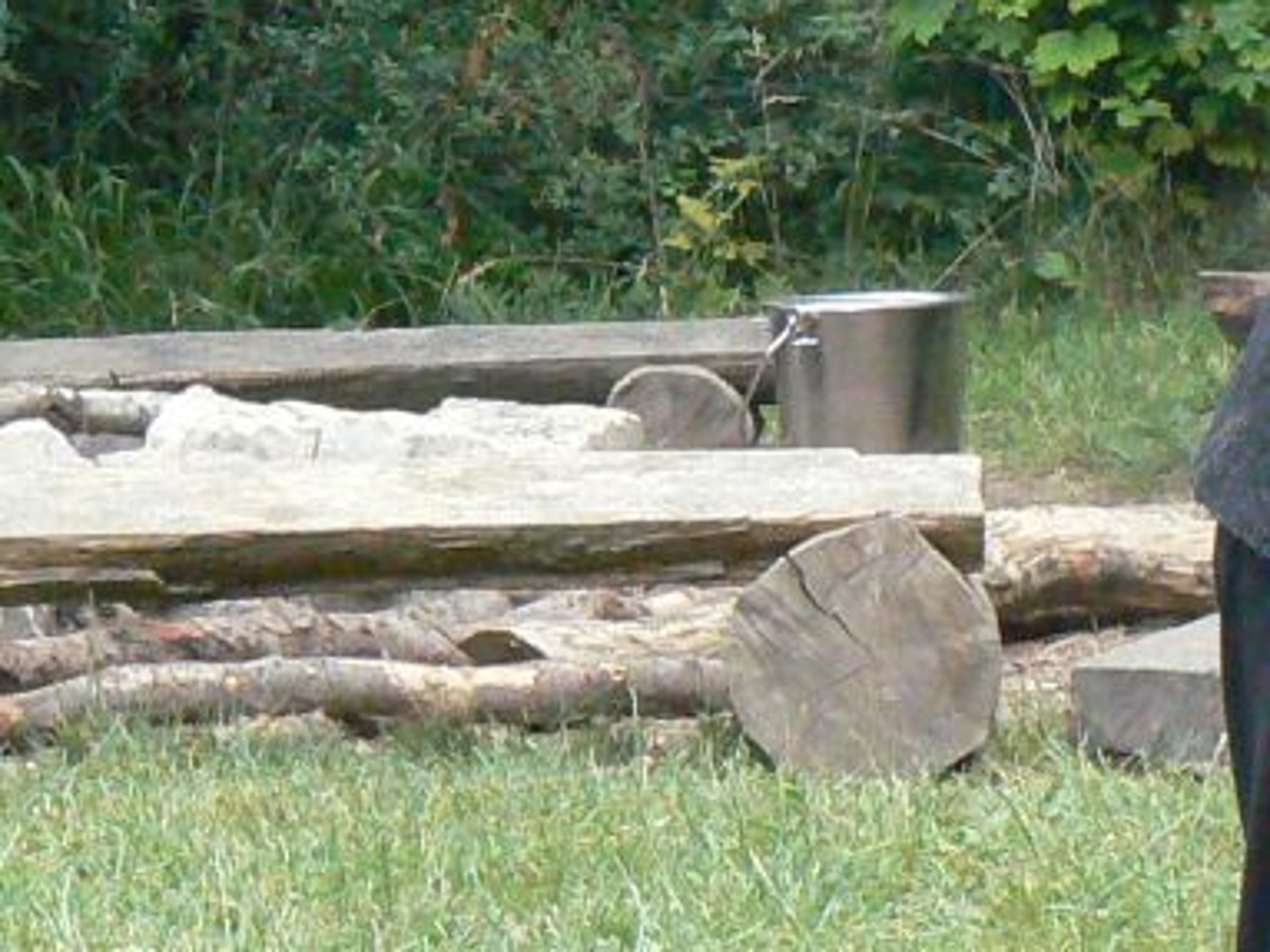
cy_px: 328
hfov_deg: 4.5
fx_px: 16138
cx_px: 2228
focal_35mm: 440
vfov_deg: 3.4
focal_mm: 19.5
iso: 400
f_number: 5.6
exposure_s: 1/125
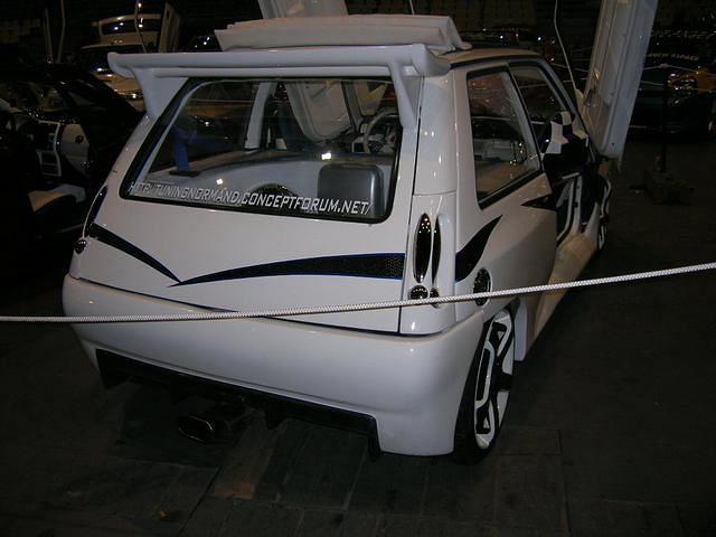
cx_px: 358
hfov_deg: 54.0
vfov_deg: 41.8
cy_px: 268
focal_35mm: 34
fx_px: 703
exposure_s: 1/60.1
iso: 50
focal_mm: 5.7
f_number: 2.9
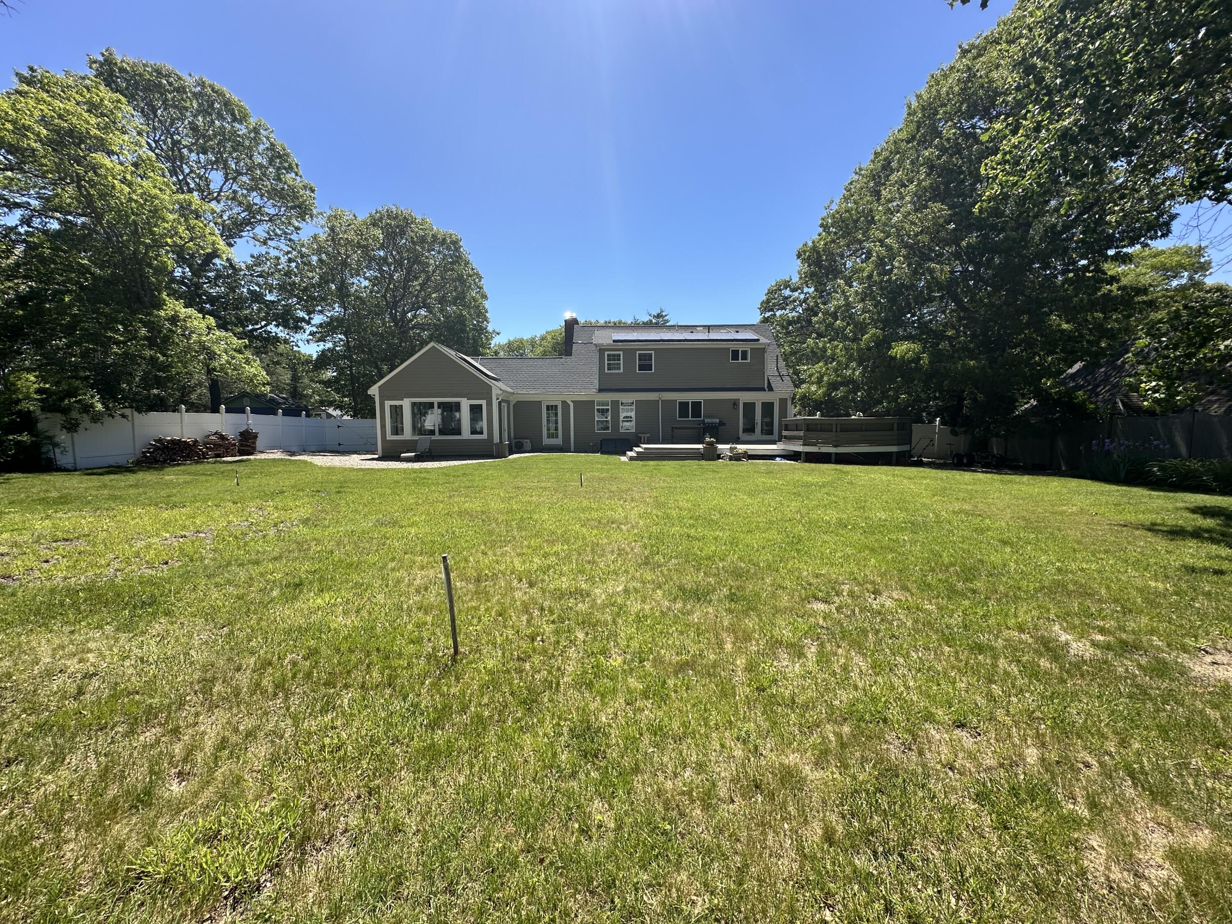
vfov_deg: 85.7
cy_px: 462
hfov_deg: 102.1
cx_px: 616
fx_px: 498
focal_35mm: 14
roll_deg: +0.4
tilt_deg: -4.8
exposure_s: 1/1147
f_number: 2.2
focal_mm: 2.22
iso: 40
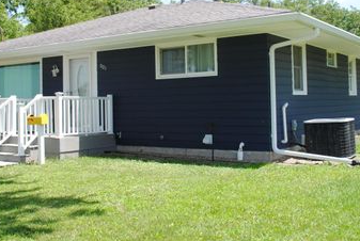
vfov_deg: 27.6
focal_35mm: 49
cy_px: 97
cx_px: 166
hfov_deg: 40.2
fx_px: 491
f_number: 7.1
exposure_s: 1/200
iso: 100
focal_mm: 22
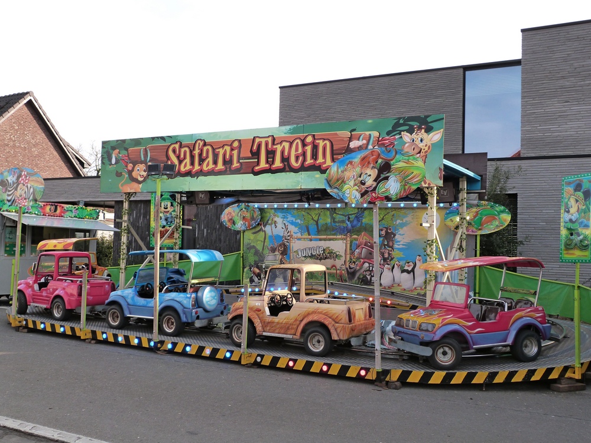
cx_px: 296
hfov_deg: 50.1
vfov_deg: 38.7
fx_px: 632
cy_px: 222
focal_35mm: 37
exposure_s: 1/160
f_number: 4
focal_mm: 6.5
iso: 160
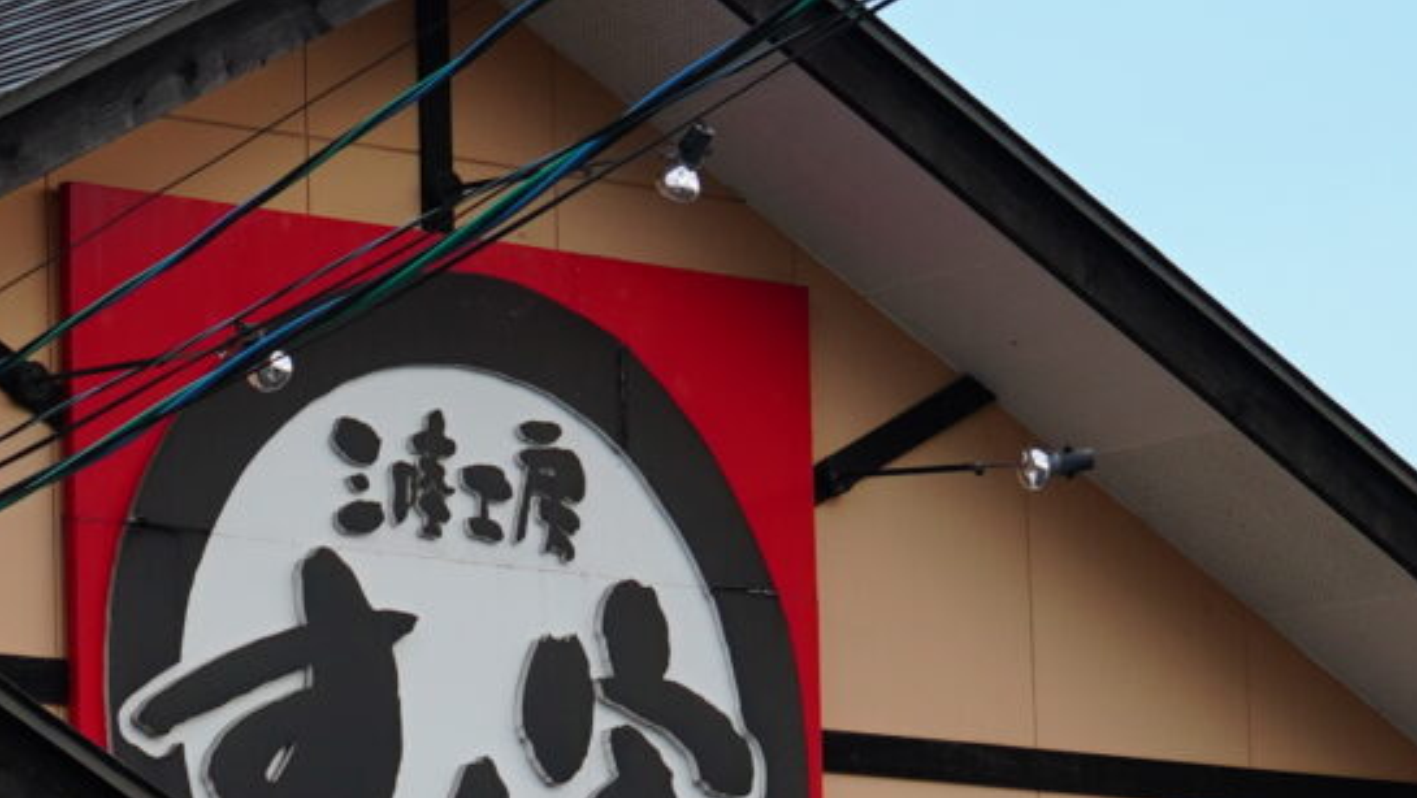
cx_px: -523
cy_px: 1176
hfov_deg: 10.9
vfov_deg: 6.3
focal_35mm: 191
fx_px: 7186
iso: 100
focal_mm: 25.9
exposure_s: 1/125
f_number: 4
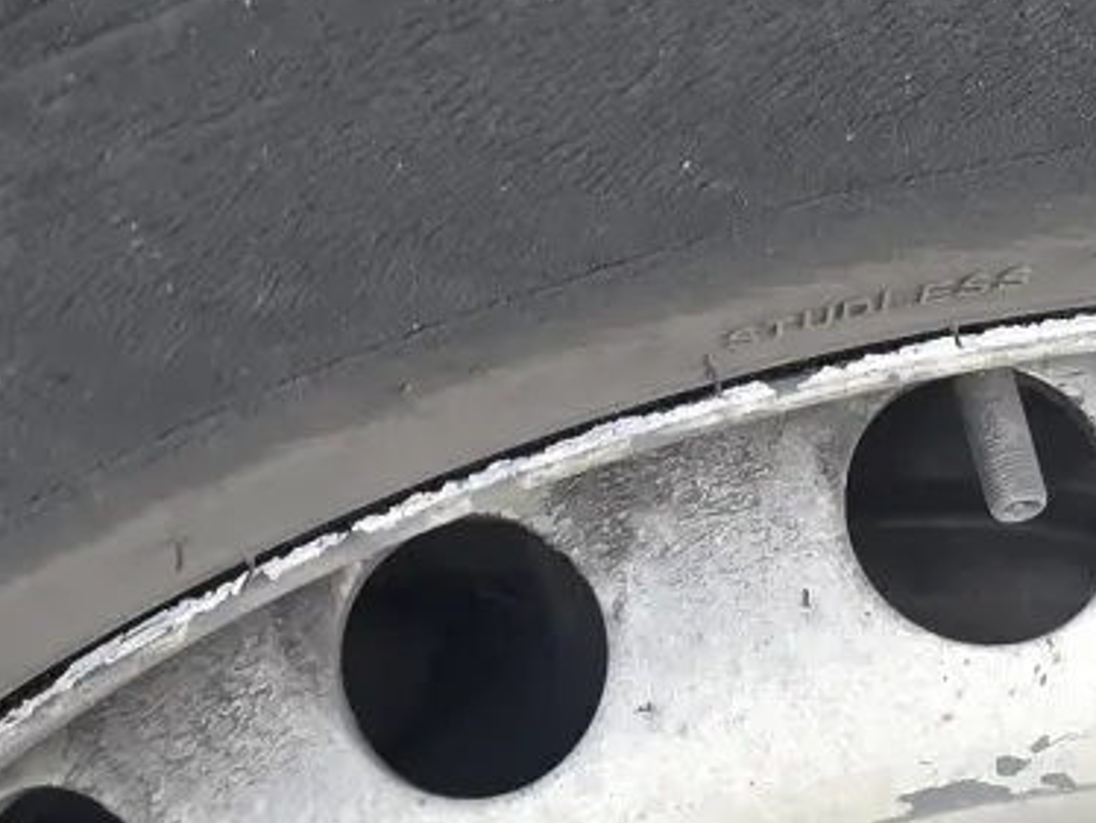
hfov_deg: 16.7
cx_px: 563
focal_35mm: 118
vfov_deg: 12.6
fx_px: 3738
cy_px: 472
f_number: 1.7
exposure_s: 1/180
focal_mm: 6.3
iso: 80
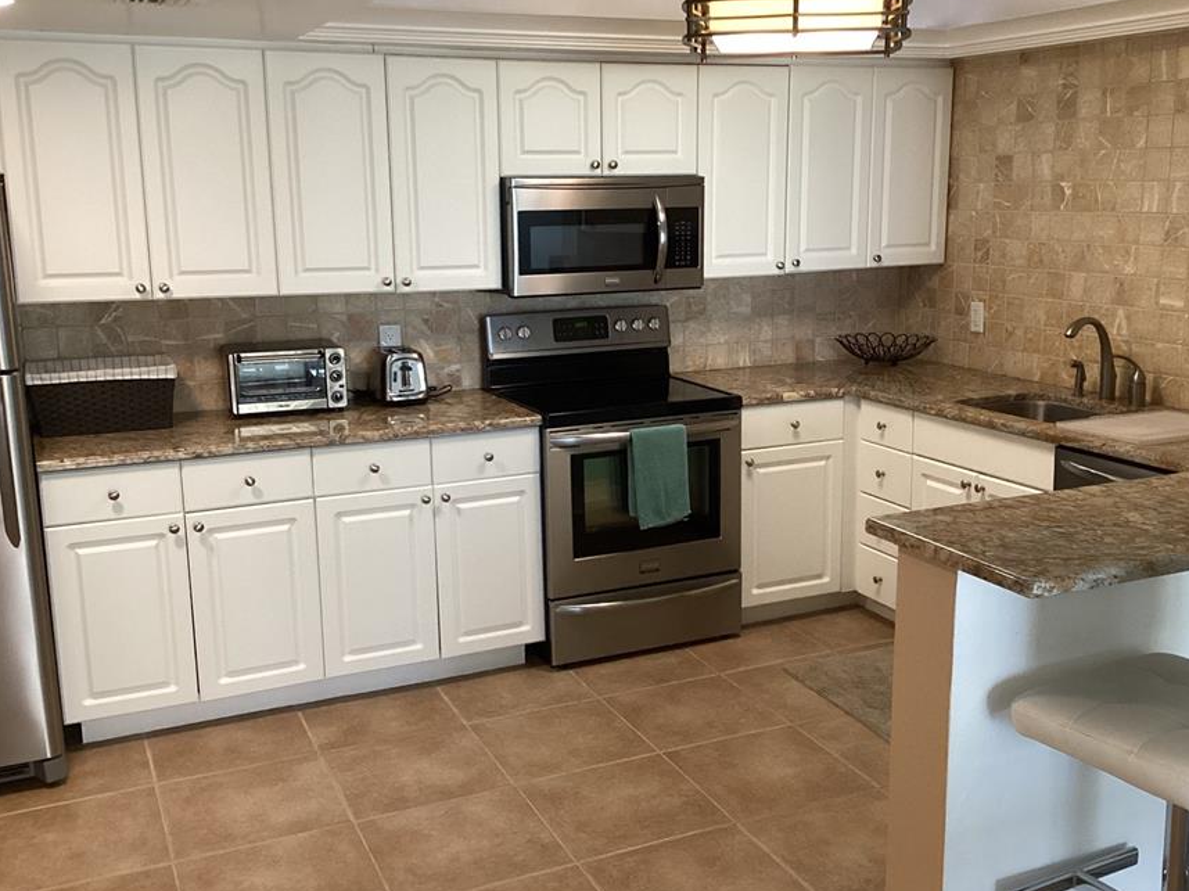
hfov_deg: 50.1
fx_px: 1271
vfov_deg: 38.6
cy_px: 443
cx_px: 617
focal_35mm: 37
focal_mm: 3.3
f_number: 2.4
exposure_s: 1/60
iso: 200
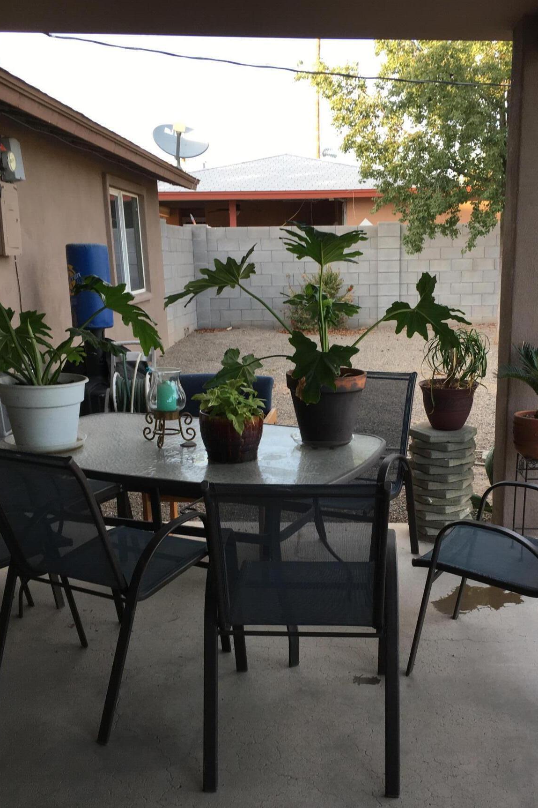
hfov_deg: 37.7
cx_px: 315
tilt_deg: -14.7
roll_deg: +0.3
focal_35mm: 35
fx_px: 785
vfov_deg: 54.2
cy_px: 461
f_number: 2.2
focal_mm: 4.15
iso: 32
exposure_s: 1/120
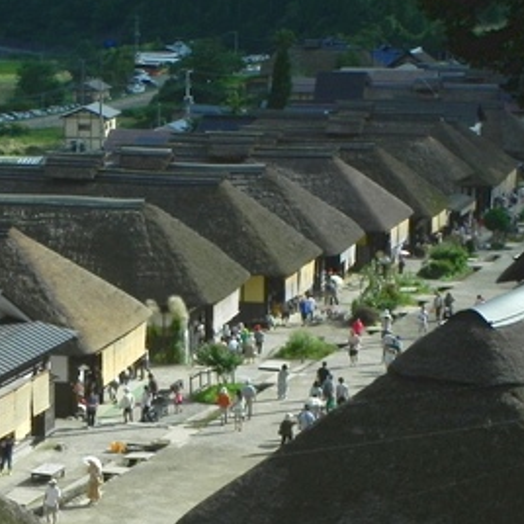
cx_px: 129
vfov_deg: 14.1
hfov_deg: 14.0
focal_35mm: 124
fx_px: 2124
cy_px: 293
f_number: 7.1
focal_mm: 11.8
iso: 160
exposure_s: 1/457
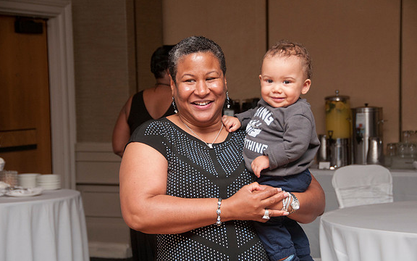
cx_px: 208
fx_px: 1136
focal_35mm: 100
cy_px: 136
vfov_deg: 13.1
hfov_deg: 20.8
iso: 400
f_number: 6.3
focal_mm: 65
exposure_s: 1/125
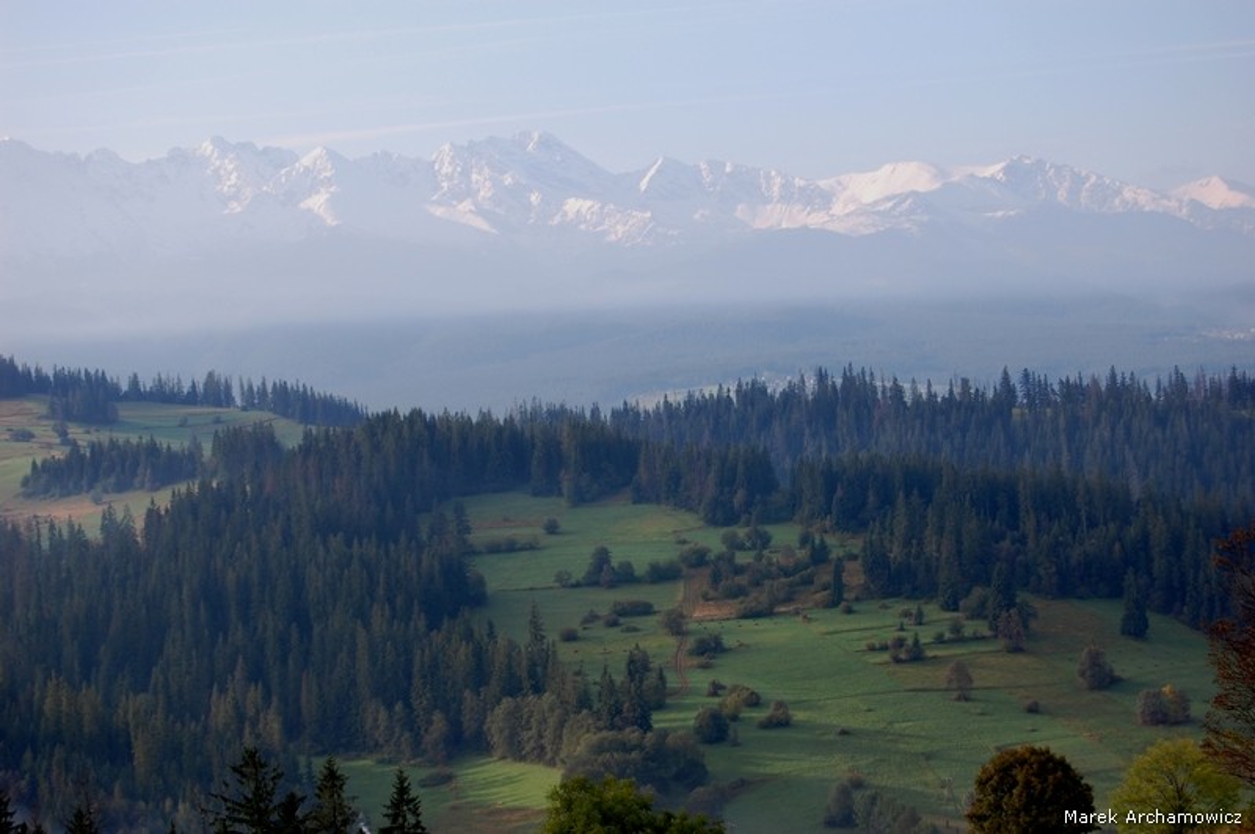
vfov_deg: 16.5
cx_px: 628
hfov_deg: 24.6
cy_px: 417
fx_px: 2874
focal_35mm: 82
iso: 200
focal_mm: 55
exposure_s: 1/200
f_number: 7.1
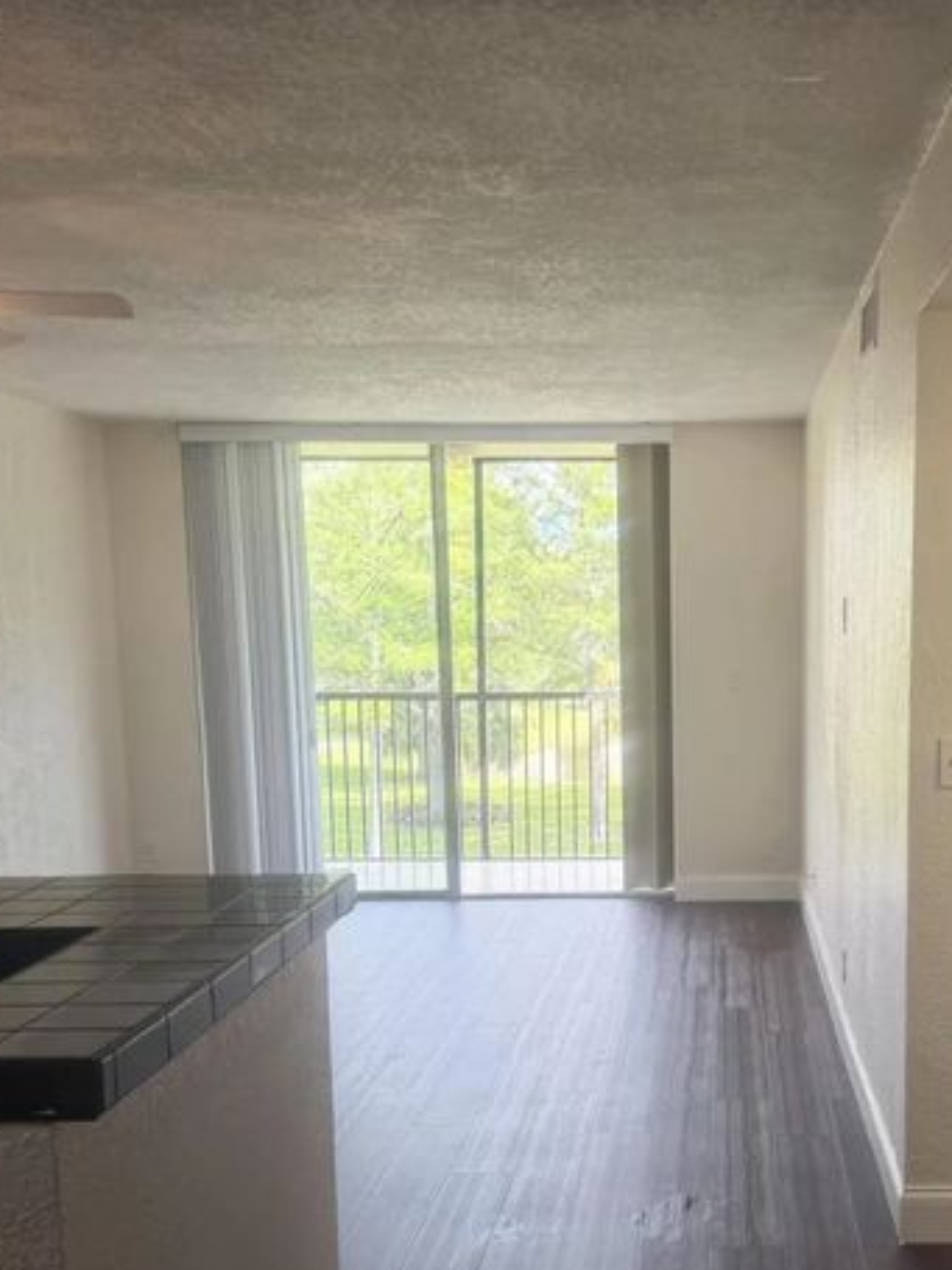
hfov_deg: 31.6
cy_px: 895
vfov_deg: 41.3
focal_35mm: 45
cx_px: 717
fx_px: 1651
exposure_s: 1/124
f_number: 1.78
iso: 50
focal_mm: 6.76
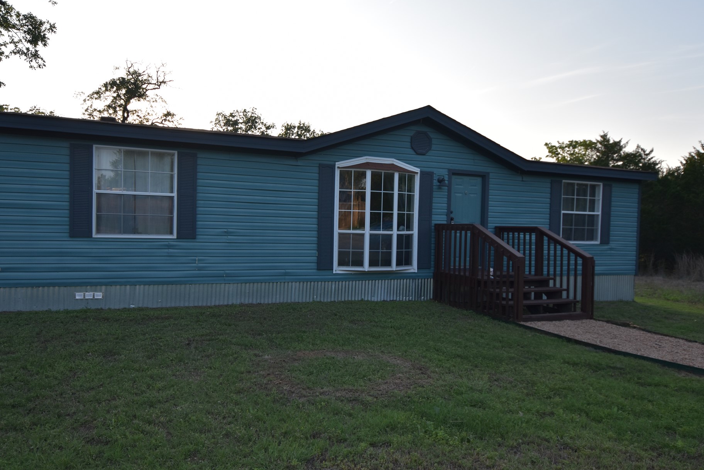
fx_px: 489
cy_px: 232
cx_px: 333
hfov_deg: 71.5
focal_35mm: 25
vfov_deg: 51.3
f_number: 4
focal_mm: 14
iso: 200
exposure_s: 1/800
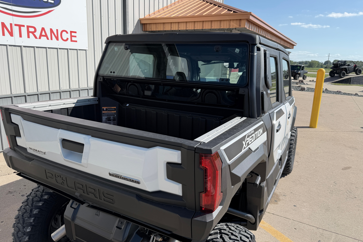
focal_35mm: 25
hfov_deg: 71.5
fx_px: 252
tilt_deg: -12.9
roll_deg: -2.8
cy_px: 113
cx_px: 182
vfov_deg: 51.2
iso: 80
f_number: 1.78
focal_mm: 6.76
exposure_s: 1/3279
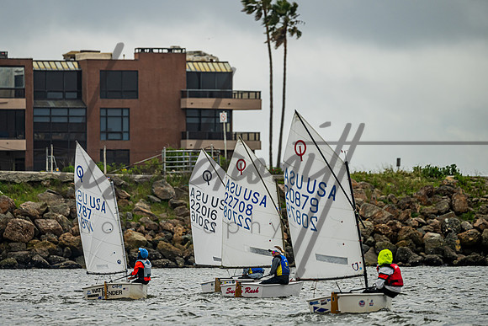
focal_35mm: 376
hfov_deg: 5.5
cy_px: 136
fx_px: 5097
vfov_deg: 3.7
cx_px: 205
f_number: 5.3
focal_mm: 310
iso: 320
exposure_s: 1/3200
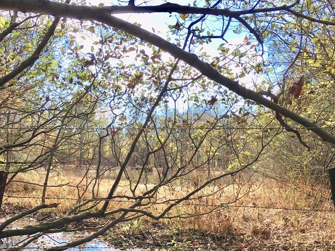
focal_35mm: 42
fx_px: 406
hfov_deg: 44.8
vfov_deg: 33.8
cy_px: 180
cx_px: 170
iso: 25
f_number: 2.2
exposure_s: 1/894
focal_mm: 4.15
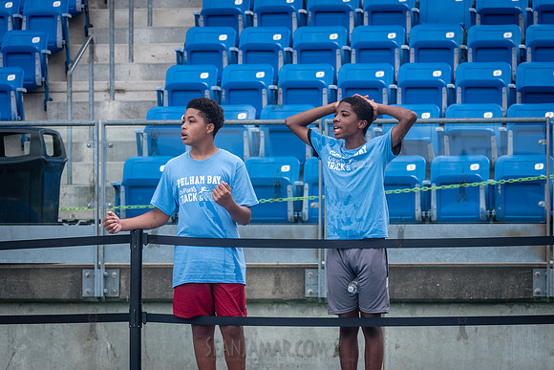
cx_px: 333
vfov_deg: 6.9
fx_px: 3079
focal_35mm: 200
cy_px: 182
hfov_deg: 10.3
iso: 160
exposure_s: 1/500
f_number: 5
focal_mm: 145
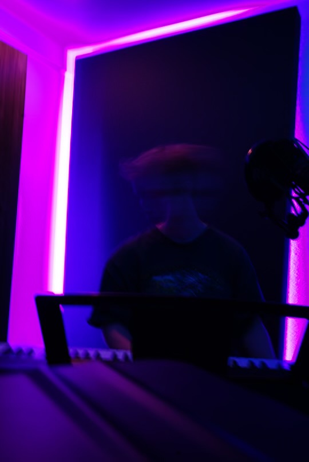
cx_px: 154
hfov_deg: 41.2
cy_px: 231
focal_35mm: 32
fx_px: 411
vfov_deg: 58.7
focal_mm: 32
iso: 100
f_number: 9
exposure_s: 2.5
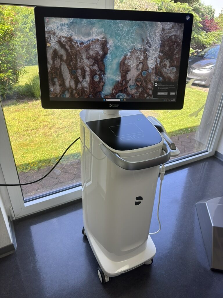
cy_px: 149
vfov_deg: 71.6
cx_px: 112
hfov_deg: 56.8
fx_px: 206
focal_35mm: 24
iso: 100
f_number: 1.78
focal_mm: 6.76
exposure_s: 1/347
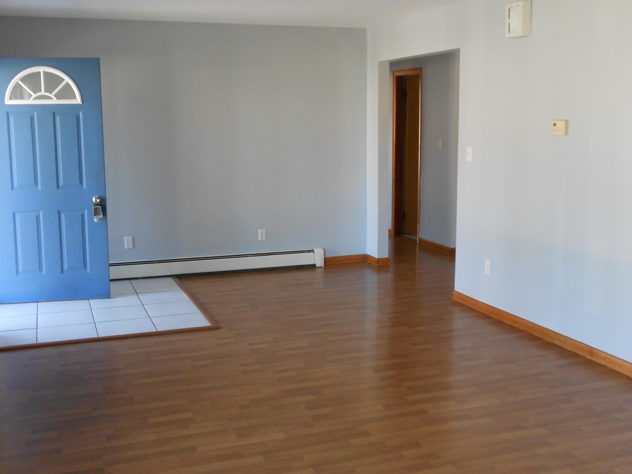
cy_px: 226
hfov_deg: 48.9
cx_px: 285
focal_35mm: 38
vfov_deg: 37.7
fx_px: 694
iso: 250
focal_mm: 5.8
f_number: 3.6
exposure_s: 1/30
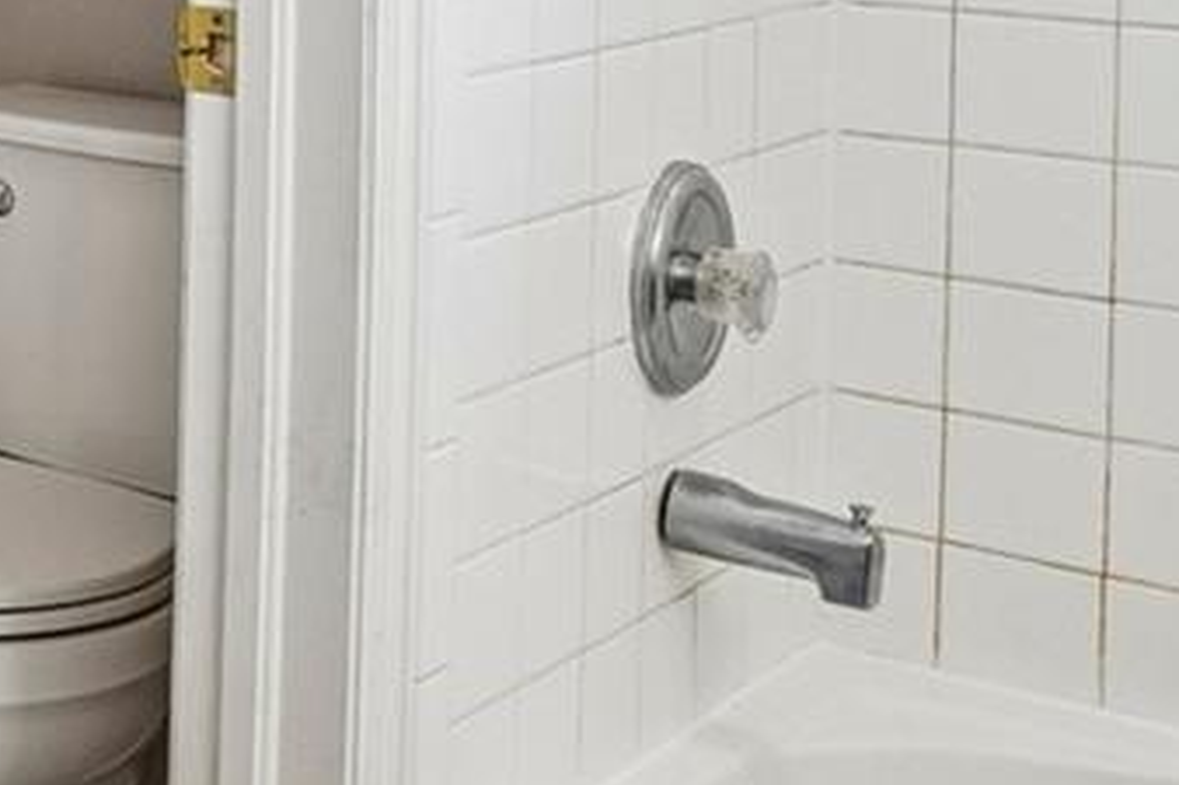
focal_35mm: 71
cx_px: -977
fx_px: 2324
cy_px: -216
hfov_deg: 20.1
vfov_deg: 18.0
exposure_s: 1/40
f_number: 8
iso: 400
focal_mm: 10
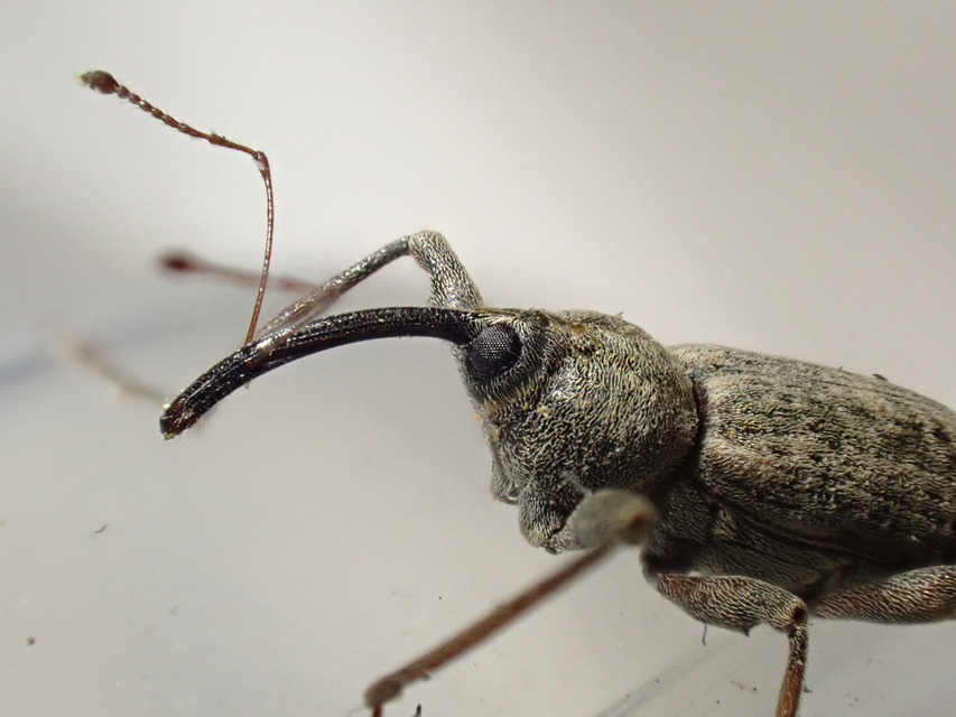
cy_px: 358
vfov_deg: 14.8
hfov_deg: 19.6
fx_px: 2762
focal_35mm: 100
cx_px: 478
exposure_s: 1/125
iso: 800
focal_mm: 18
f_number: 6.3
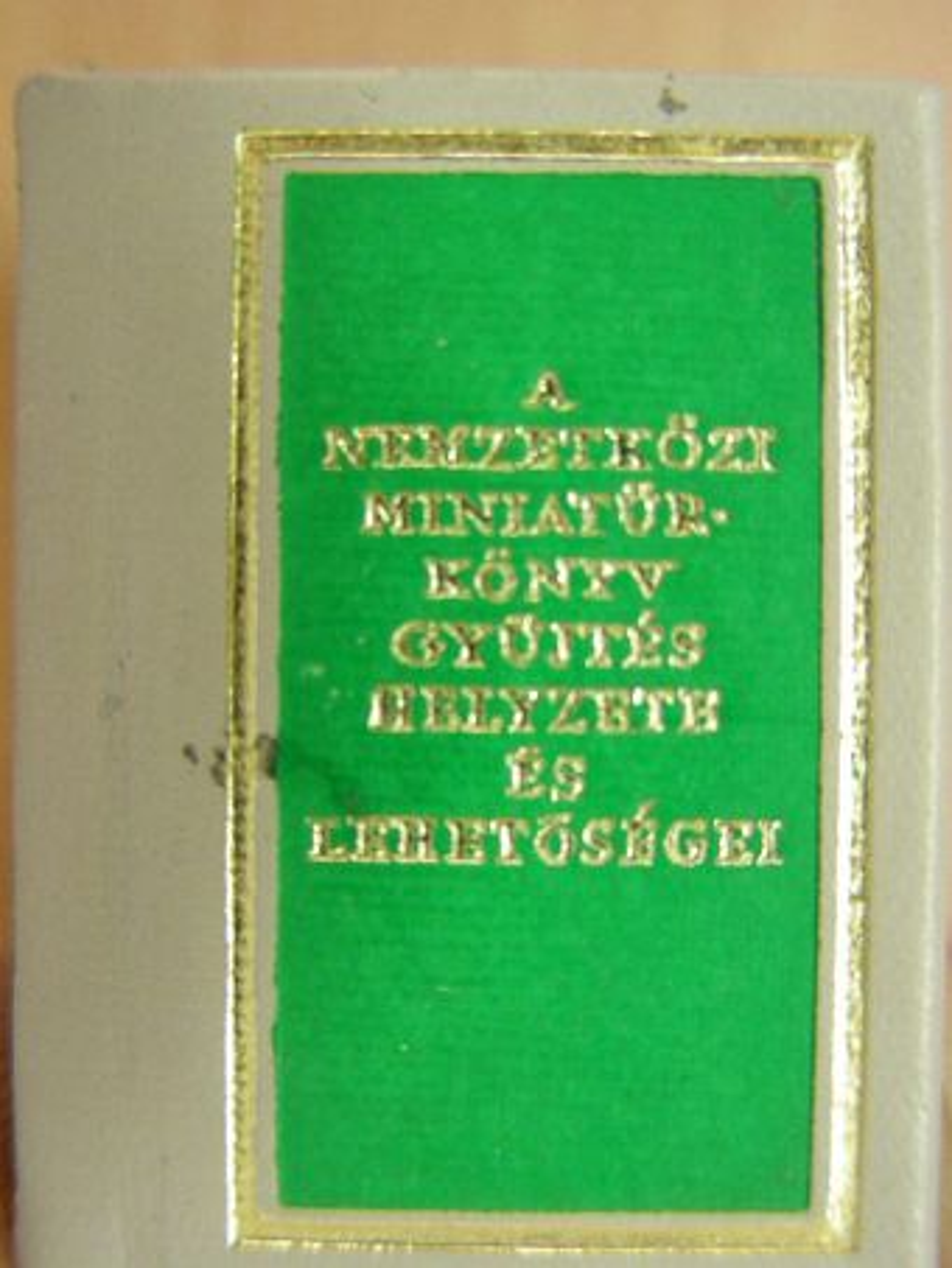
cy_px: 634
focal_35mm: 79
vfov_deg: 24.7
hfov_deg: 18.7
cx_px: 476
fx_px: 2895
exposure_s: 1/9.6
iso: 200
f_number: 3.5
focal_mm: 13.2
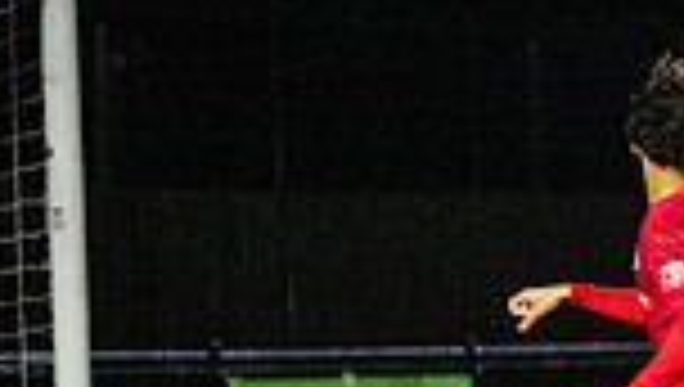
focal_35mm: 686
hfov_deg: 3.1
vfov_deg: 1.8
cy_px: 686
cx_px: 1628
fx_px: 12459
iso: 8000
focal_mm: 135
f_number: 2.8
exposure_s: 1/1000
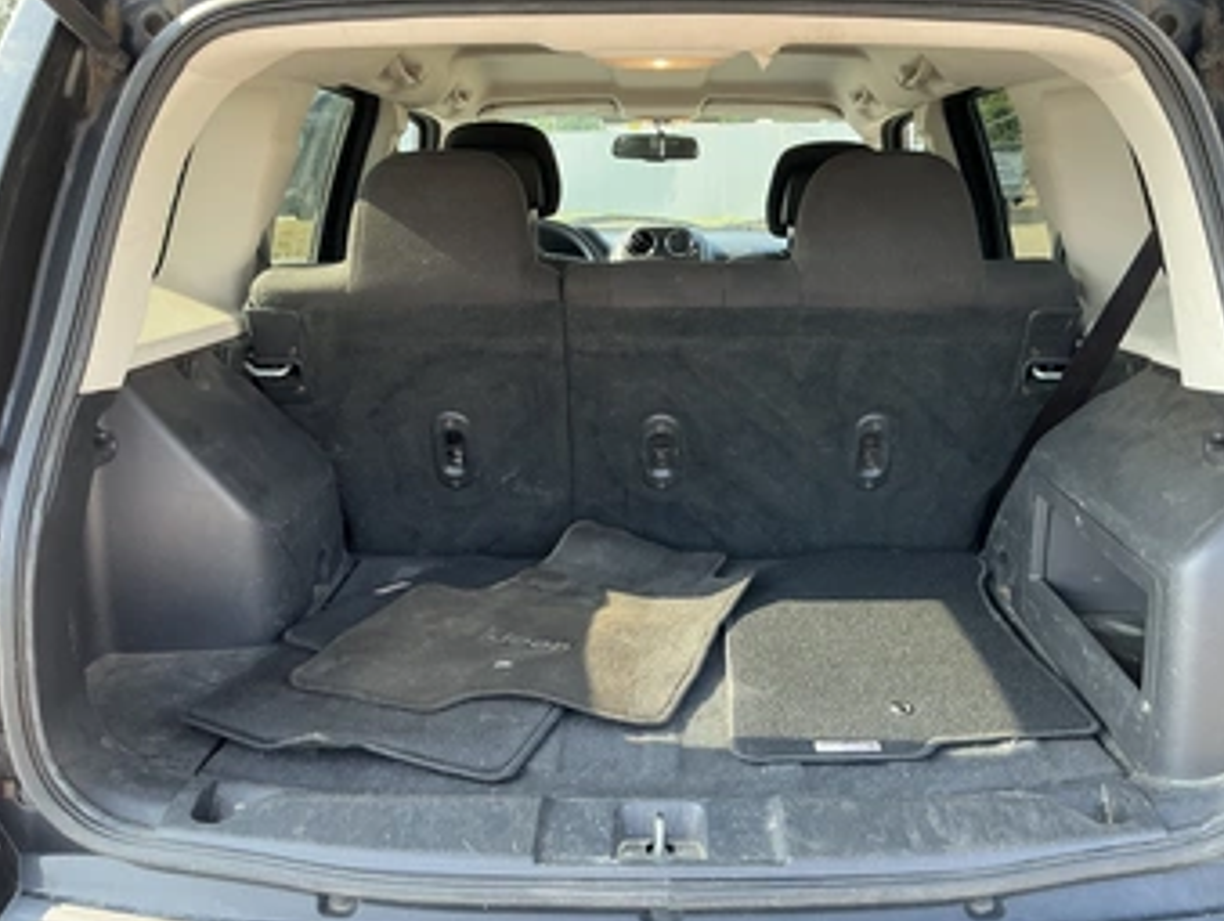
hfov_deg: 55.3
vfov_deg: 43.0
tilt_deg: -12.9
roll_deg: +1.8
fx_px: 1168
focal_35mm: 33
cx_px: 654
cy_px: 426
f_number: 1.8
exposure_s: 1/122
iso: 40
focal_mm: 3
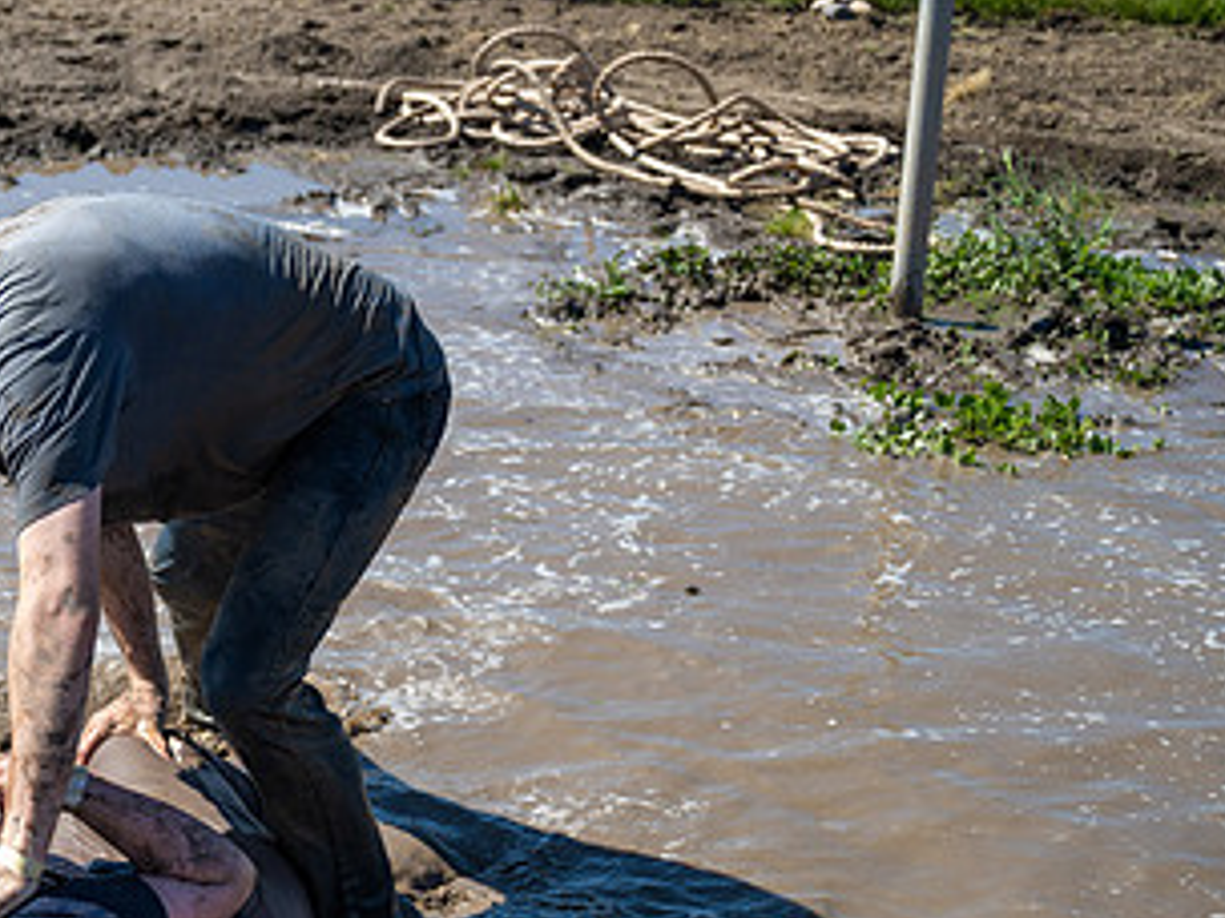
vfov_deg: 18.6
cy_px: 574
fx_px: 2796
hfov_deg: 24.1
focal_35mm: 79
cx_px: 145
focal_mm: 43
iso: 100
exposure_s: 1/1250
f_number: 4
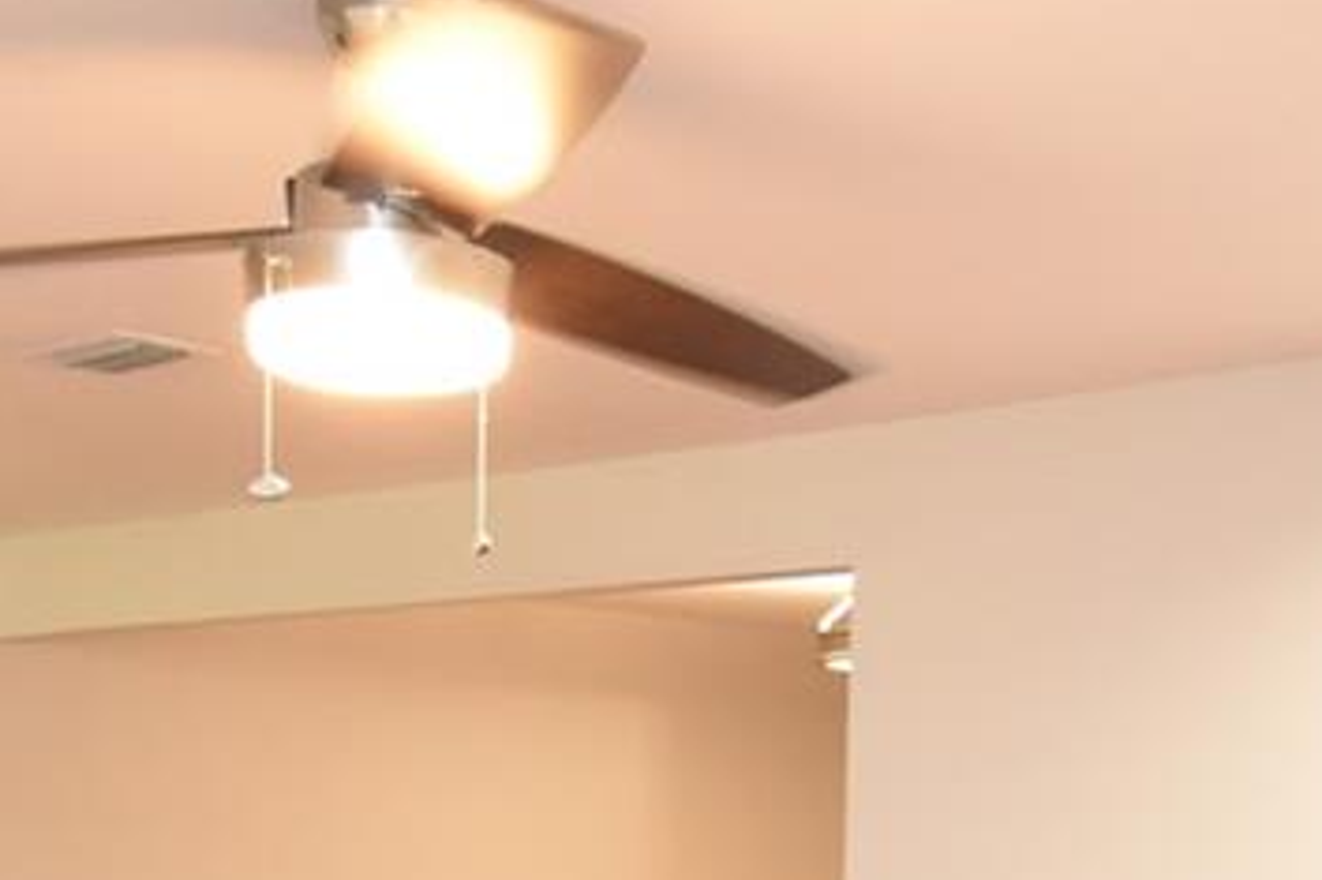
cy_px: 1011
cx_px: 712
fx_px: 2496
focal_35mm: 68
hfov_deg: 29.7
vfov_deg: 19.0
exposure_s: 1/60
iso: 1250
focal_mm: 10
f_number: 3.5
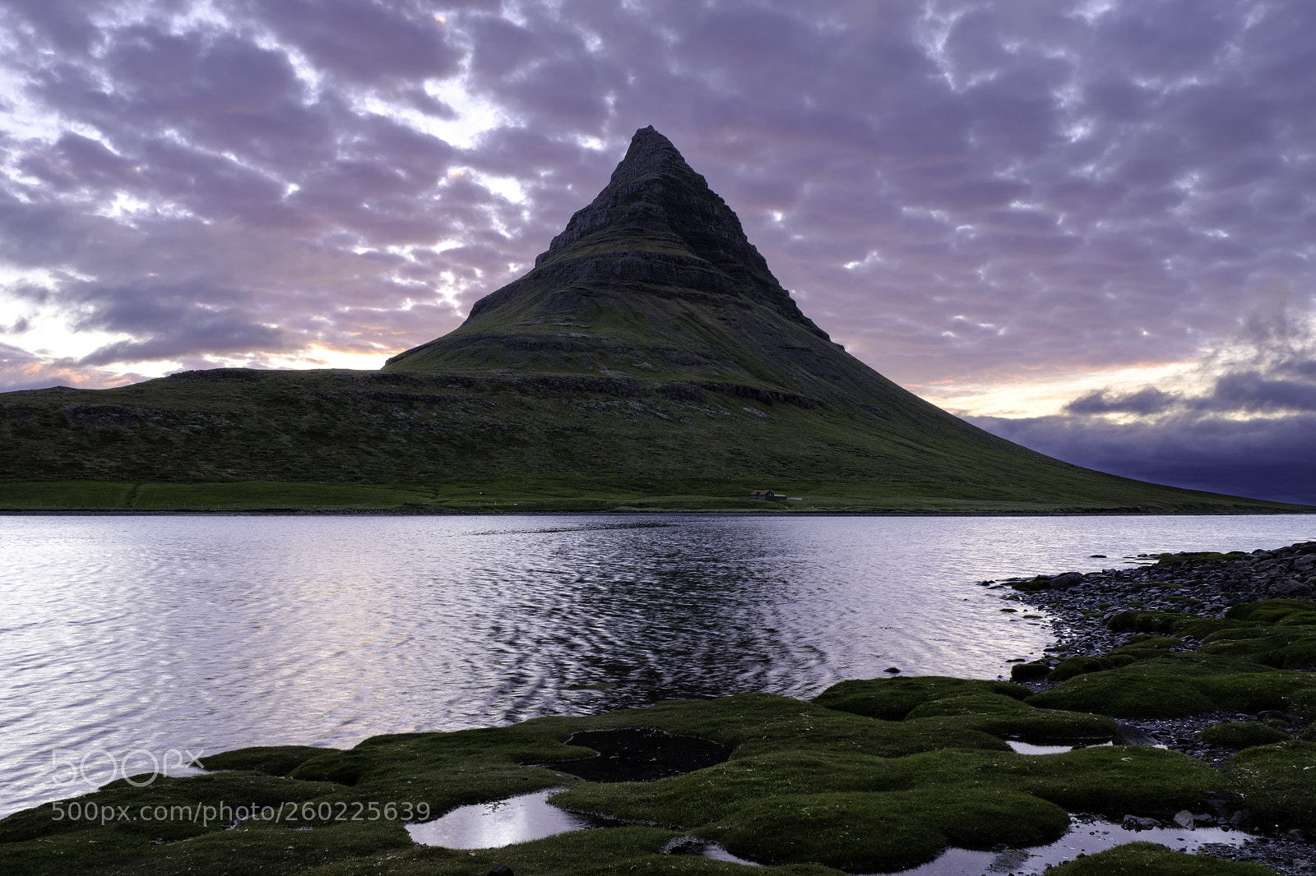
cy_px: 438
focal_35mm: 30
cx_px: 658
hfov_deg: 61.9
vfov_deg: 43.6
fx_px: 1096
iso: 200
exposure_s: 1/7
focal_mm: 20
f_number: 8
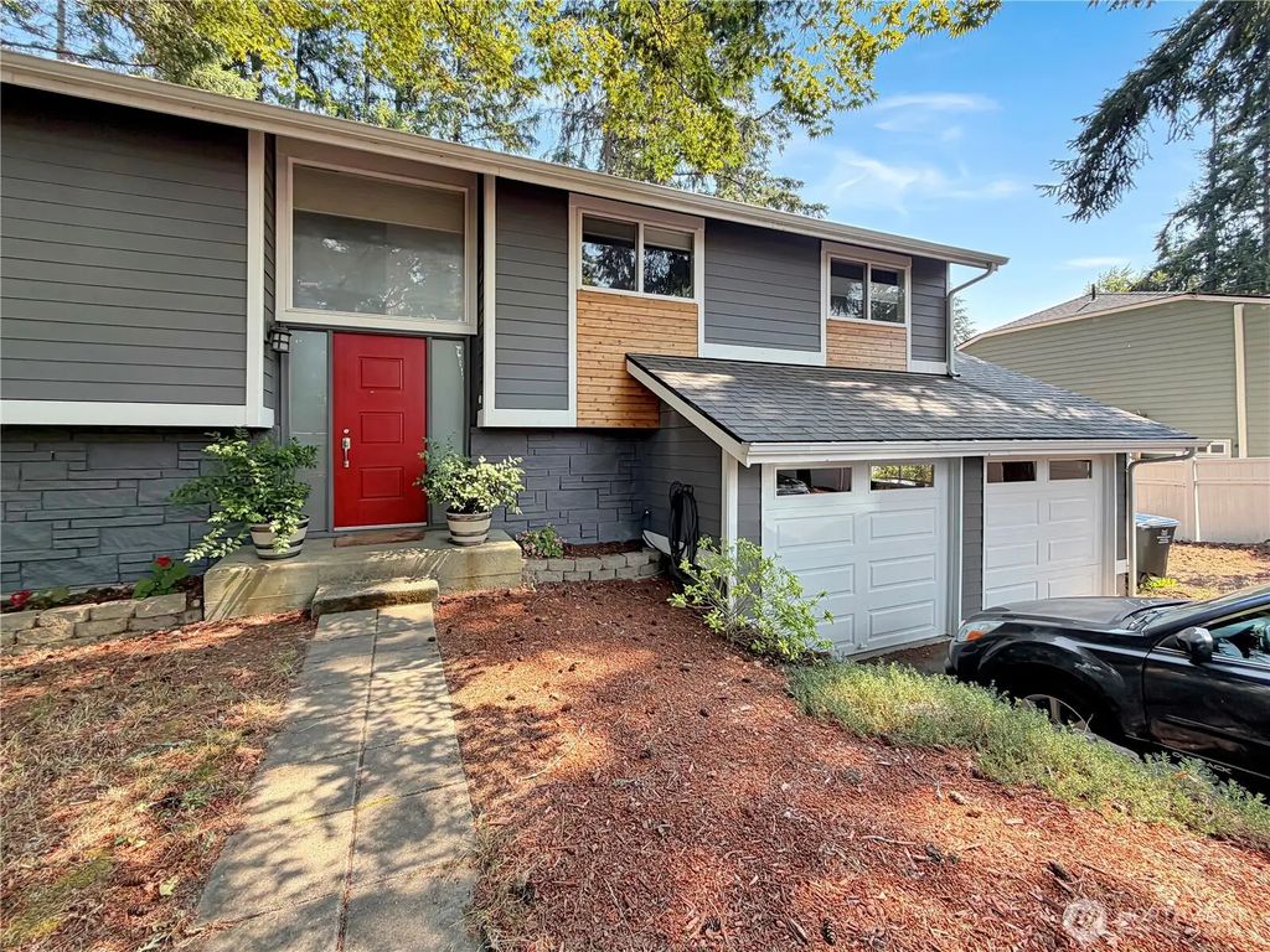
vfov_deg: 85.7
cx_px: 635
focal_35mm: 14
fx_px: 514
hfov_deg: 102.1
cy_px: 476
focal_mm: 2.22
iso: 50
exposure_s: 1/165
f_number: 2.2
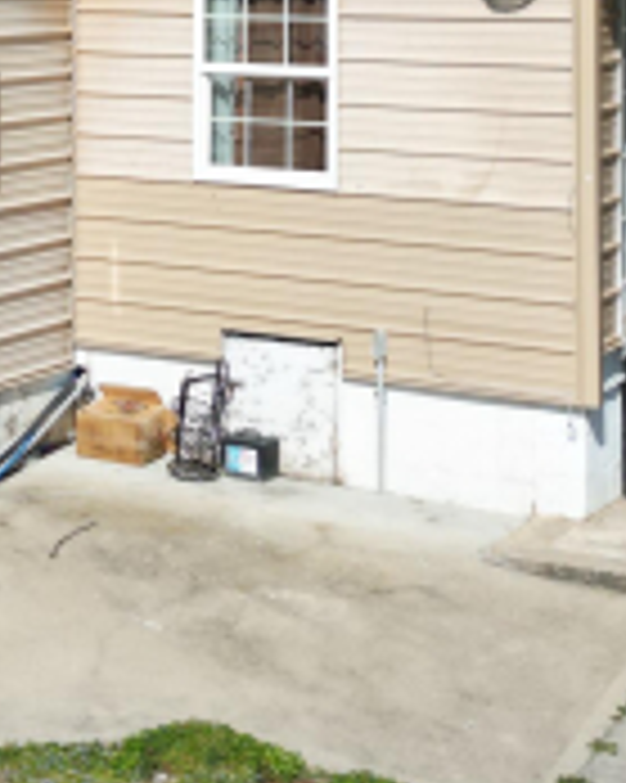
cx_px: 25
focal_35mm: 90
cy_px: -18
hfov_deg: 16.8
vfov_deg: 20.5
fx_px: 2086
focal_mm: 6.72
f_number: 1.7
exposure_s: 1/4000
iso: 140
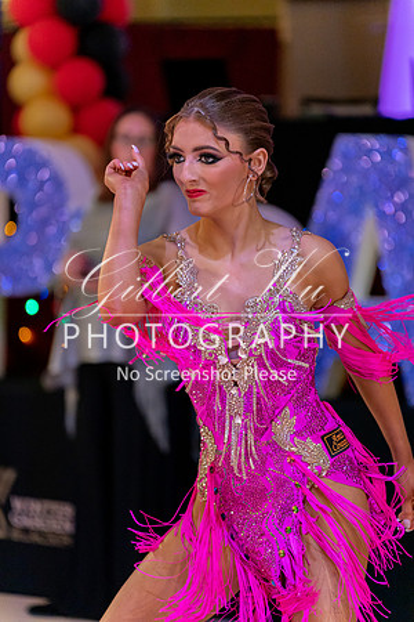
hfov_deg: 9.1
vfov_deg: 13.7
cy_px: 311
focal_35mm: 150
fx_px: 2587
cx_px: 207
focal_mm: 150
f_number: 2.8
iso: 3200
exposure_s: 1/800
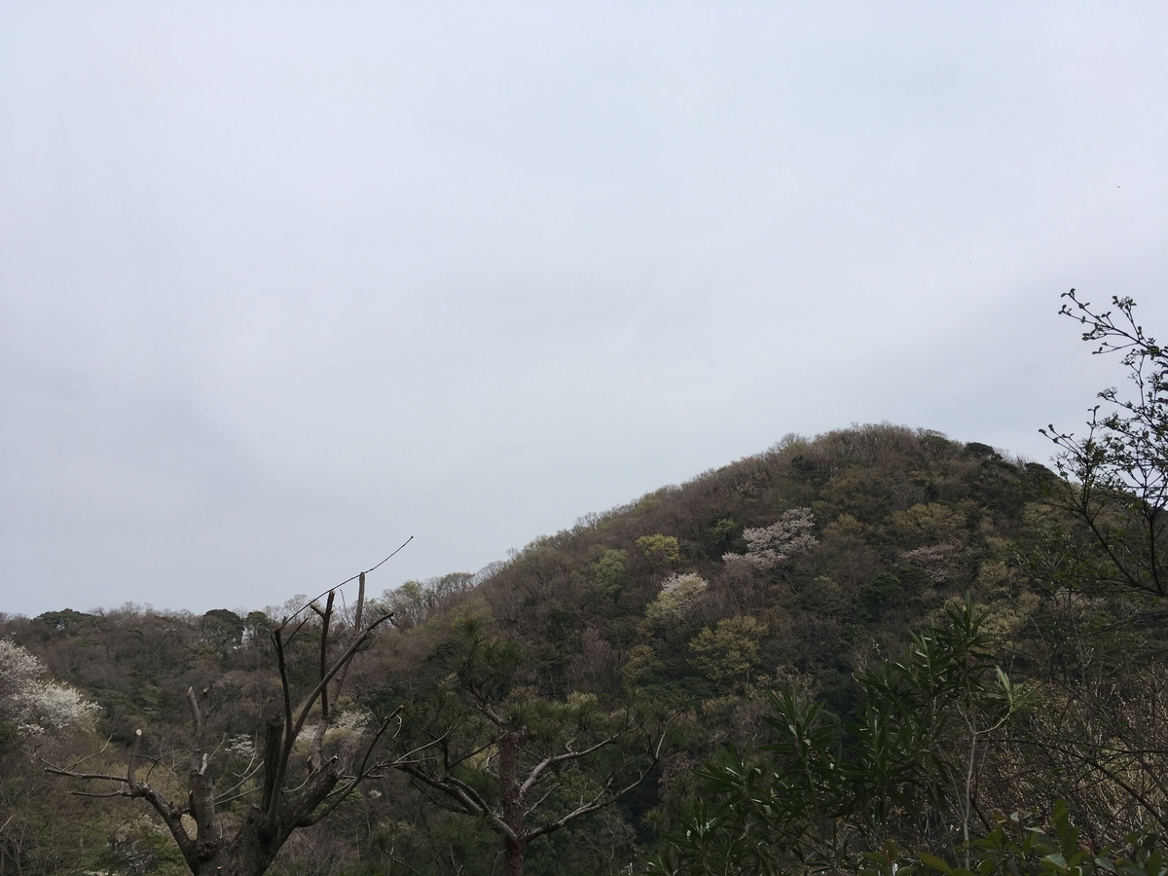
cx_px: 584
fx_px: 979
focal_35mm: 29
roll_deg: +2.5
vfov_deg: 48.2
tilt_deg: +13.3
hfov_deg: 61.7
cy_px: 438
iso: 25
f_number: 2.2
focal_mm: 4.15
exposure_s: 1/2198
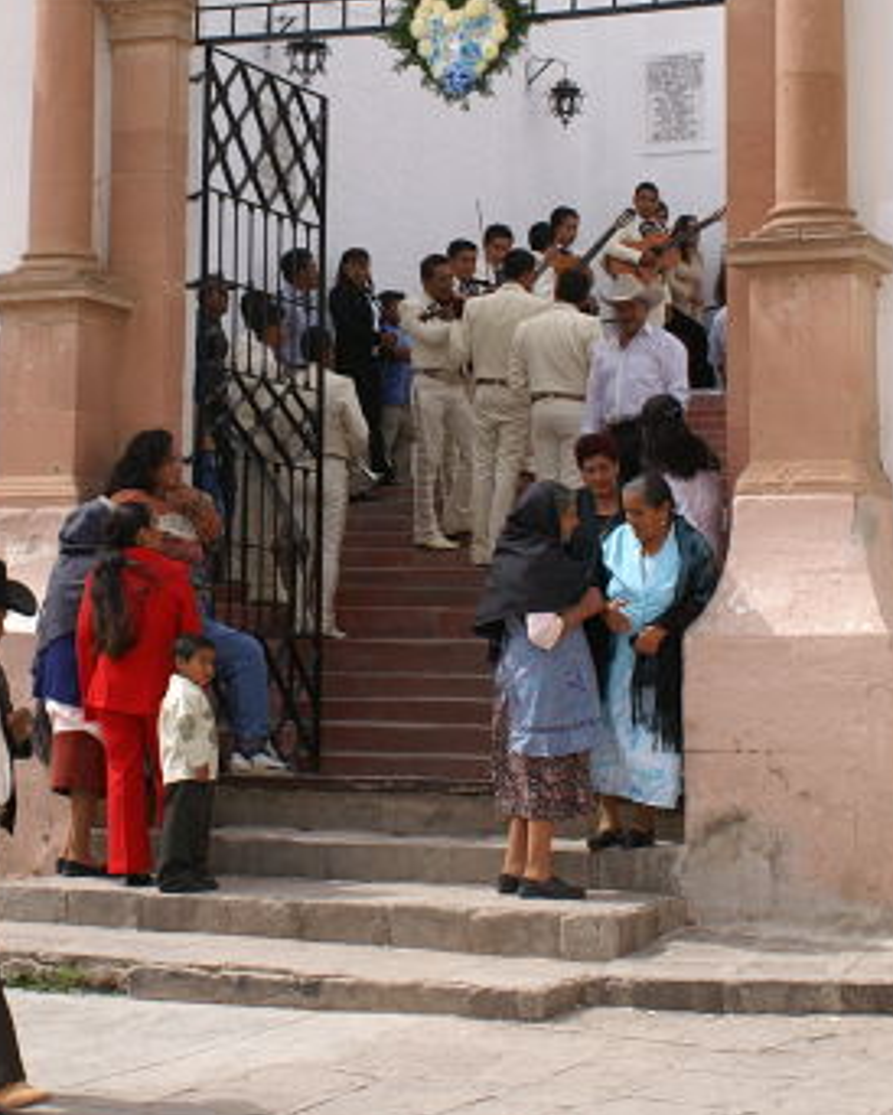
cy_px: 279
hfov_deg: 16.7
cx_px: 266
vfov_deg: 20.6
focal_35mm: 92
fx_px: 3037
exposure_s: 1/400
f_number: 5.6
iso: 100
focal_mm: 28
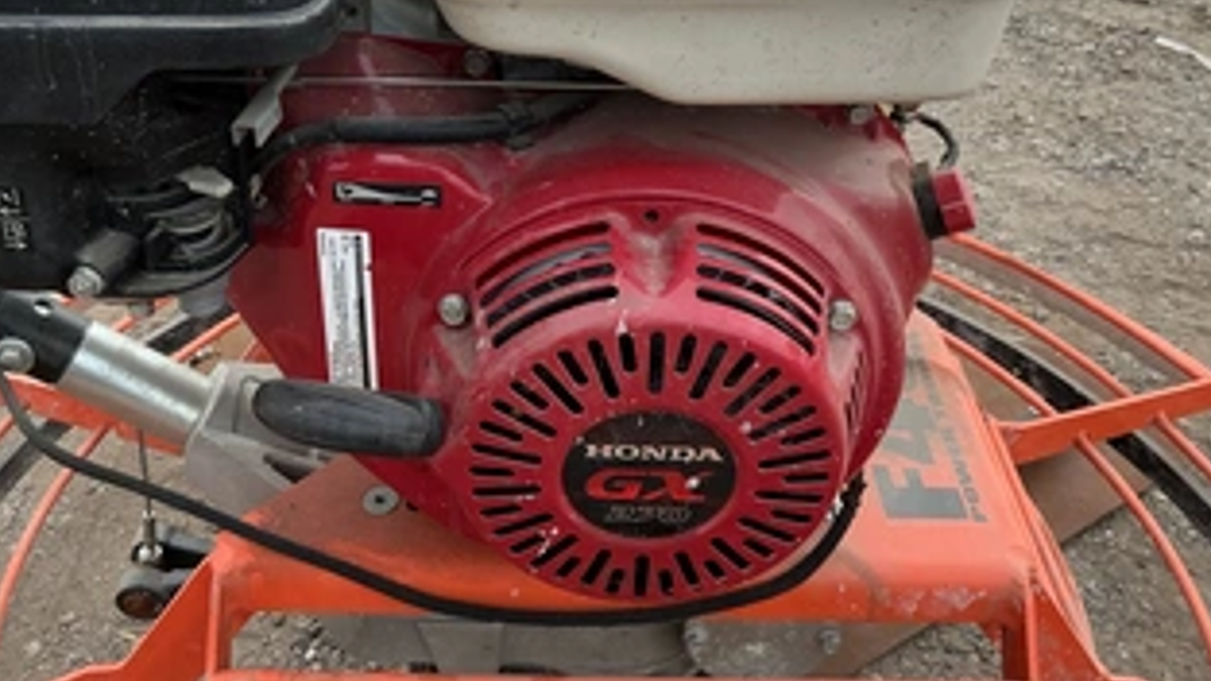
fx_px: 1252
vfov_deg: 29.7
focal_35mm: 39
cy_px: 128
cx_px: 495
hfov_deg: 51.3
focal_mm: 3
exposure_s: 1/509
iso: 25
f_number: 1.8
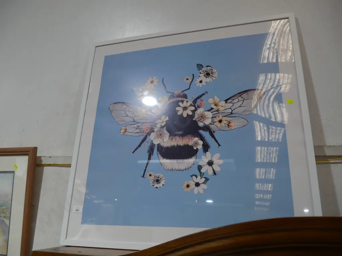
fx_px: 296
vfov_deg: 46.8
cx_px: 171
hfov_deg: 60.0
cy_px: 128
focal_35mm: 30
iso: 500
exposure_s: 1/60
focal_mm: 15
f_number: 4.5
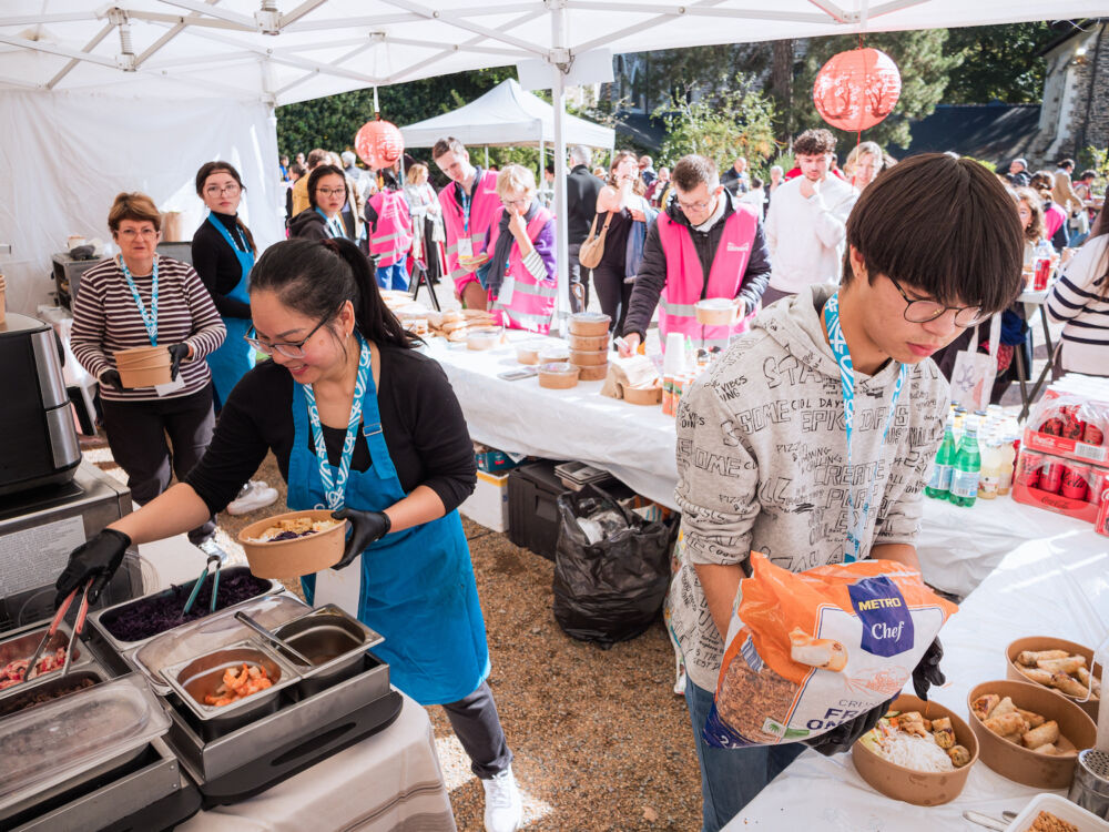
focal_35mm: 24
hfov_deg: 71.6
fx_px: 769
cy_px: 416
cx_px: 554
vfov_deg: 56.8
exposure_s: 1/500
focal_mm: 12
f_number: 3.5
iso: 100
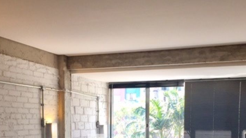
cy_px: 149
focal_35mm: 57
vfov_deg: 20.2
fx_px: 372
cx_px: 112
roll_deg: +0.1
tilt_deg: -5.2
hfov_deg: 36.6
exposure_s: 1/120
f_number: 2.2
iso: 40
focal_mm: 4.15
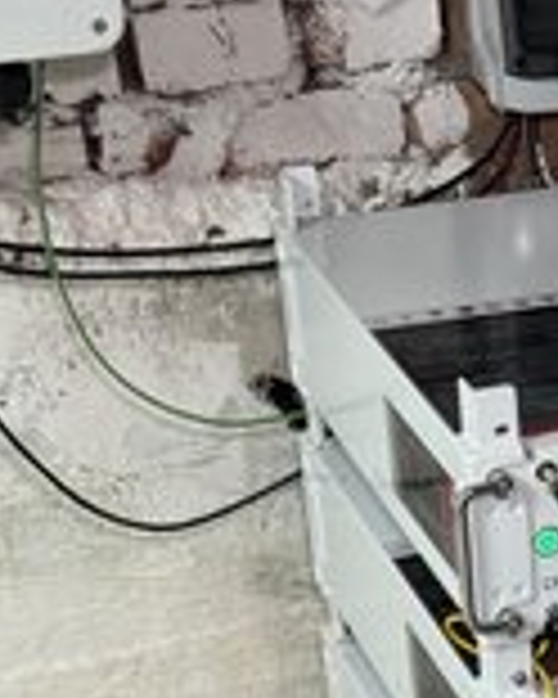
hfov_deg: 12.1
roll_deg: +0.9
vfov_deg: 15.7
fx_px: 2498
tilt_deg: -28.5
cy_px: 666
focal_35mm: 121
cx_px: 850
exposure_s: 1/50
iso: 125
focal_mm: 6.76
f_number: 1.78
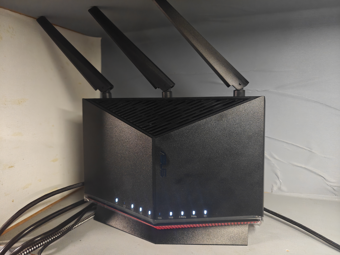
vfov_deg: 58.9
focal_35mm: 23
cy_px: 128
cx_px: 170
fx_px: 226
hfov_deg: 73.9
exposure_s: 1/36
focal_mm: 6.06
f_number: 1.6
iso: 2000
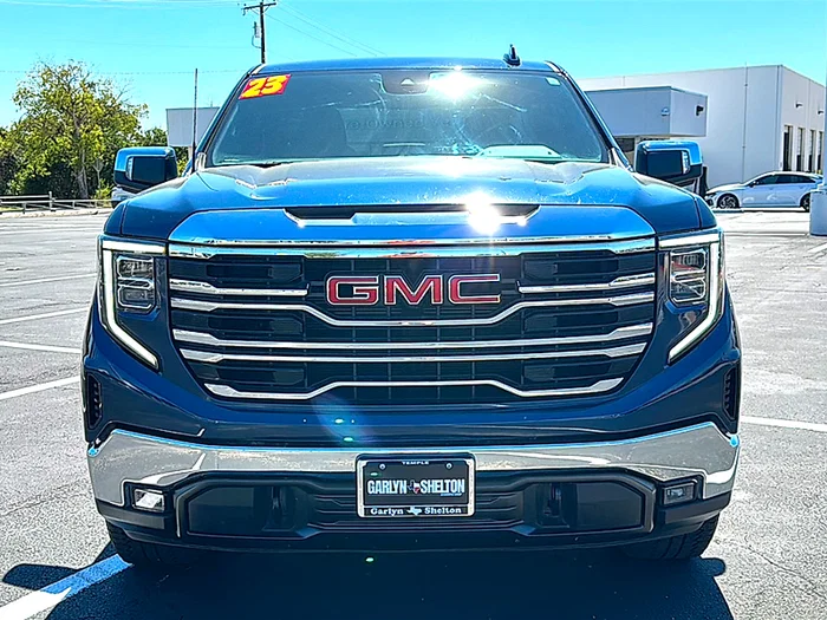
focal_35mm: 37
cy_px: 310
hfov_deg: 50.1
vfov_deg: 38.7
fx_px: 884
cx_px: 414
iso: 80
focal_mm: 6.86
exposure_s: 1/2899
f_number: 1.78
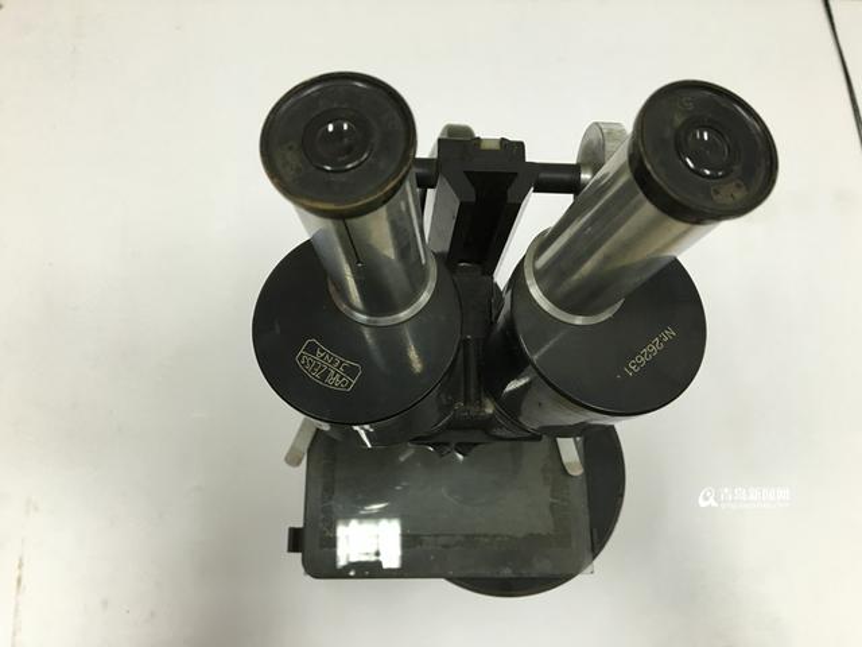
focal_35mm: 29
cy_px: 324
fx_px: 722
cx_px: 431
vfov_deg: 48.2
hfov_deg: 61.7
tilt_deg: -70.5
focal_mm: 4.15
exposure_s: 1/33
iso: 80
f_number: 2.2
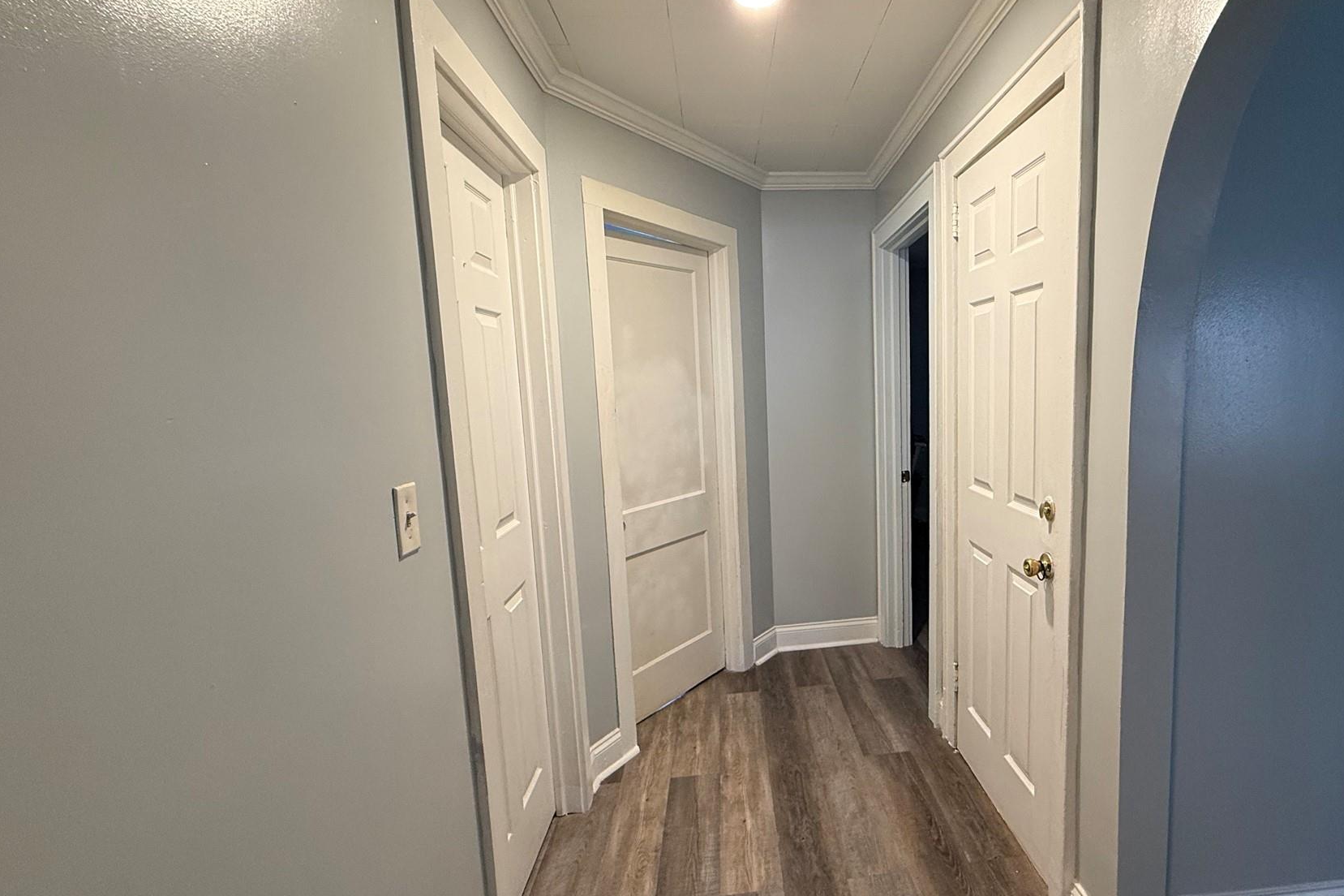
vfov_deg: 67.3
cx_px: 797
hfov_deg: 89.0
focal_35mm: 18
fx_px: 672
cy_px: 461
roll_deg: +1.7
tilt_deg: -6.6
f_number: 2.2
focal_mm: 2.22
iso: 200
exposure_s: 1/60
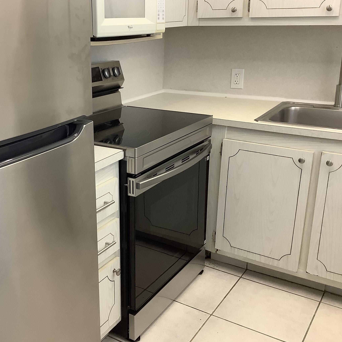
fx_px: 447
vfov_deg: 41.8
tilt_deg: -17.9
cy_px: 160
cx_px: 107
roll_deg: -0.5
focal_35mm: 40
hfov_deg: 41.2
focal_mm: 3.3
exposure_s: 1/60
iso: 100
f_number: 2.4
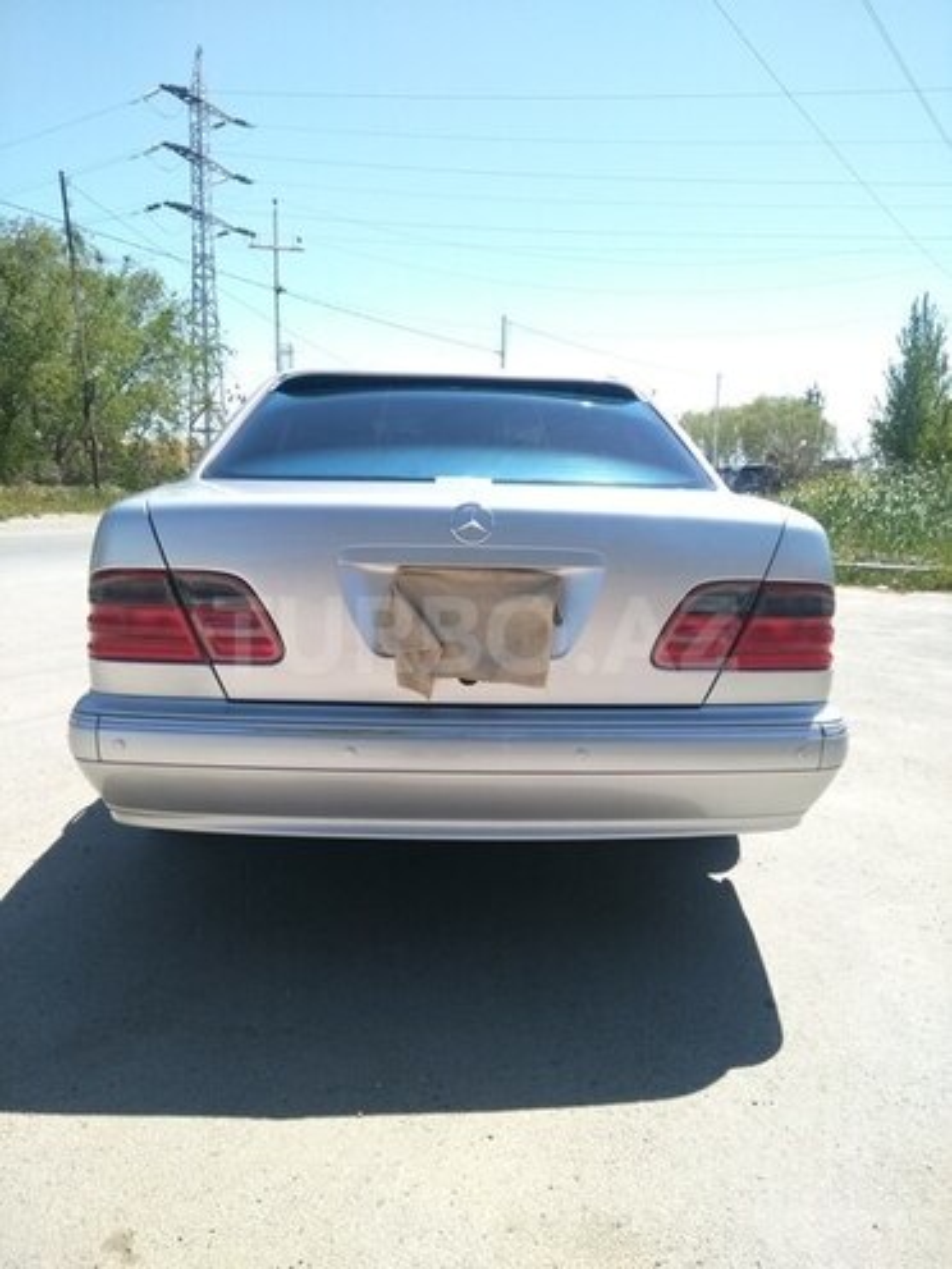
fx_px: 770
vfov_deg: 79.0
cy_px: 634
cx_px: 476
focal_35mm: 21
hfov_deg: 63.4
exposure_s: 1/794
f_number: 2
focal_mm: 3.57
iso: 100
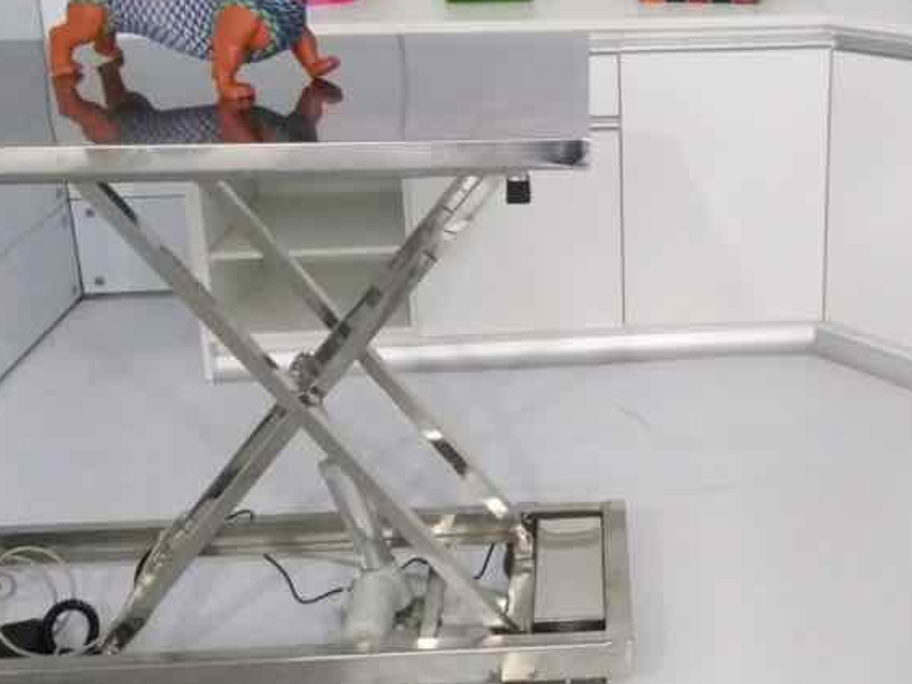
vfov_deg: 30.9
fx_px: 1212
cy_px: 152
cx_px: 670
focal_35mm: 46
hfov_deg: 40.2
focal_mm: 3.93
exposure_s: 1/24
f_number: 1.7
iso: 400
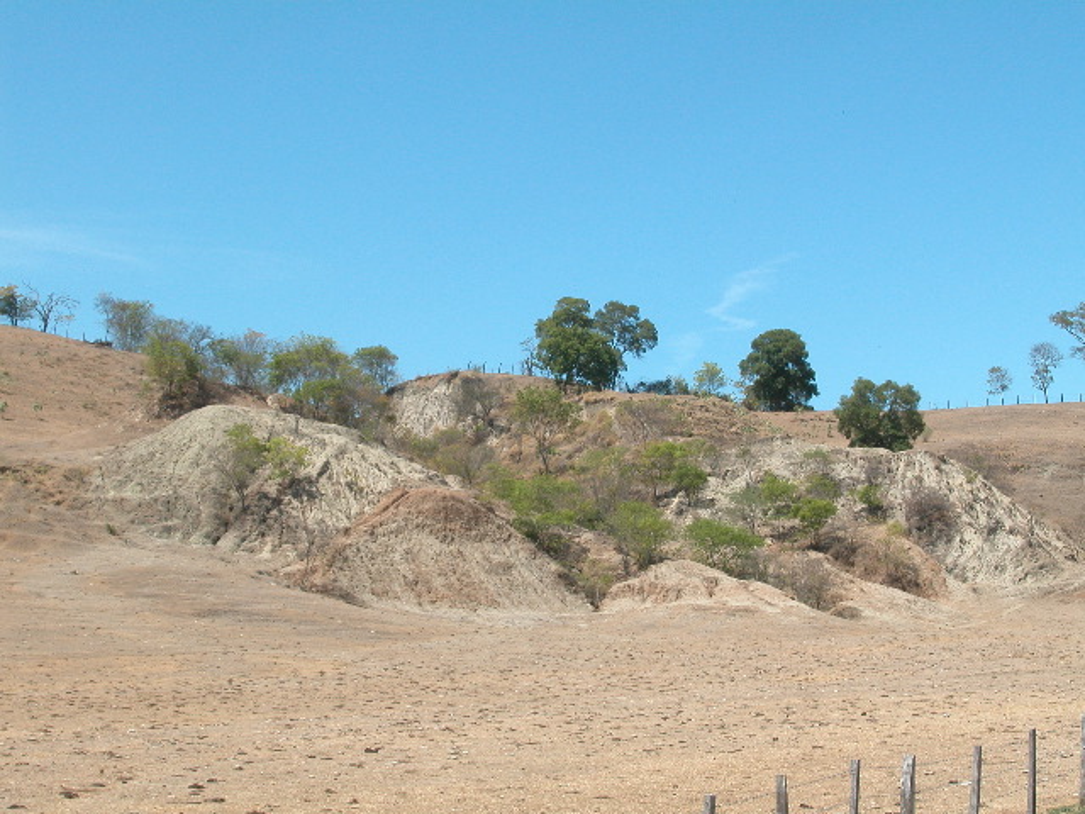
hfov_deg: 28.2
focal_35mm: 69
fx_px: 2163
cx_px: 542
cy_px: 407
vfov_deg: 21.3
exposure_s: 1/330
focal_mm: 17.5
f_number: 6.7
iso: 100
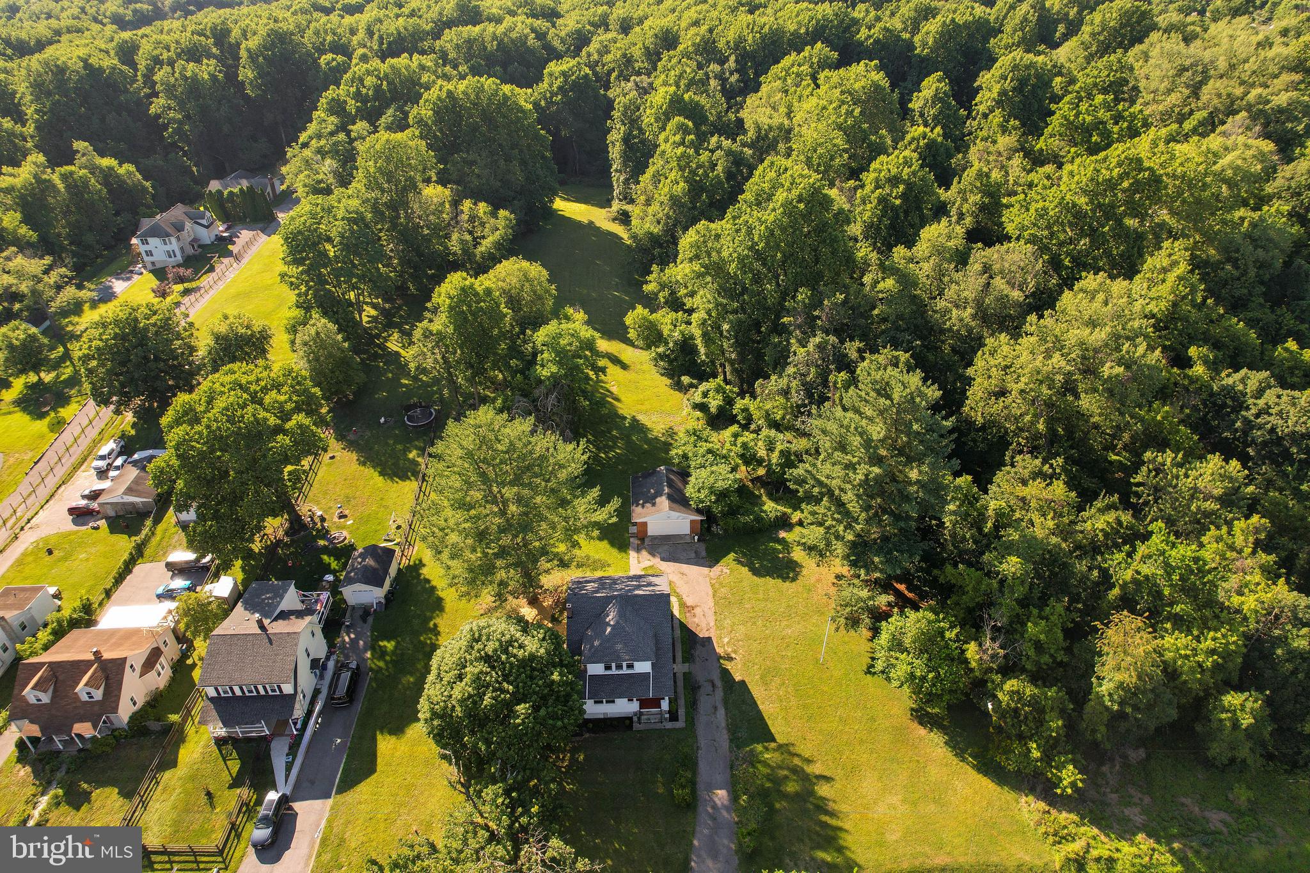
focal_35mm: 22
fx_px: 800
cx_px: 655
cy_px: 436
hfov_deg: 78.6
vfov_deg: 57.2
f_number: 2.8
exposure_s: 1/160
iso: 100
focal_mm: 8.38
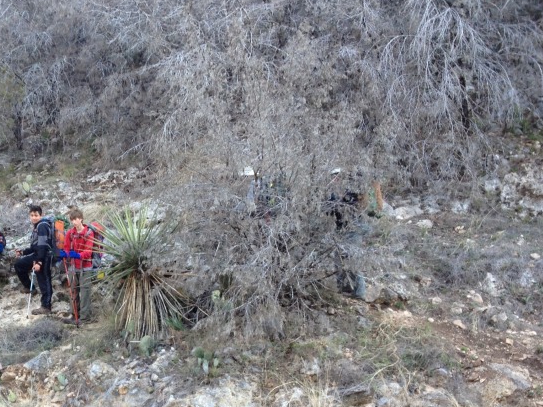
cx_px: 102
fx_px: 1035
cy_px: 347
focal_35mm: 66
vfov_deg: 21.9
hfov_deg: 28.7
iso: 50
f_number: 2.4
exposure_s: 1/60
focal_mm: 4.28
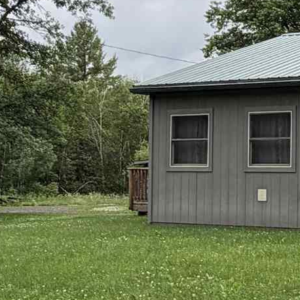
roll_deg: +0.4
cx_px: 350
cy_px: 147
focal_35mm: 83
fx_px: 814
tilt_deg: +2.8
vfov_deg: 20.9
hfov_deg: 19.8
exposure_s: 1/770
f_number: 2.2
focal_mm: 2.22
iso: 40
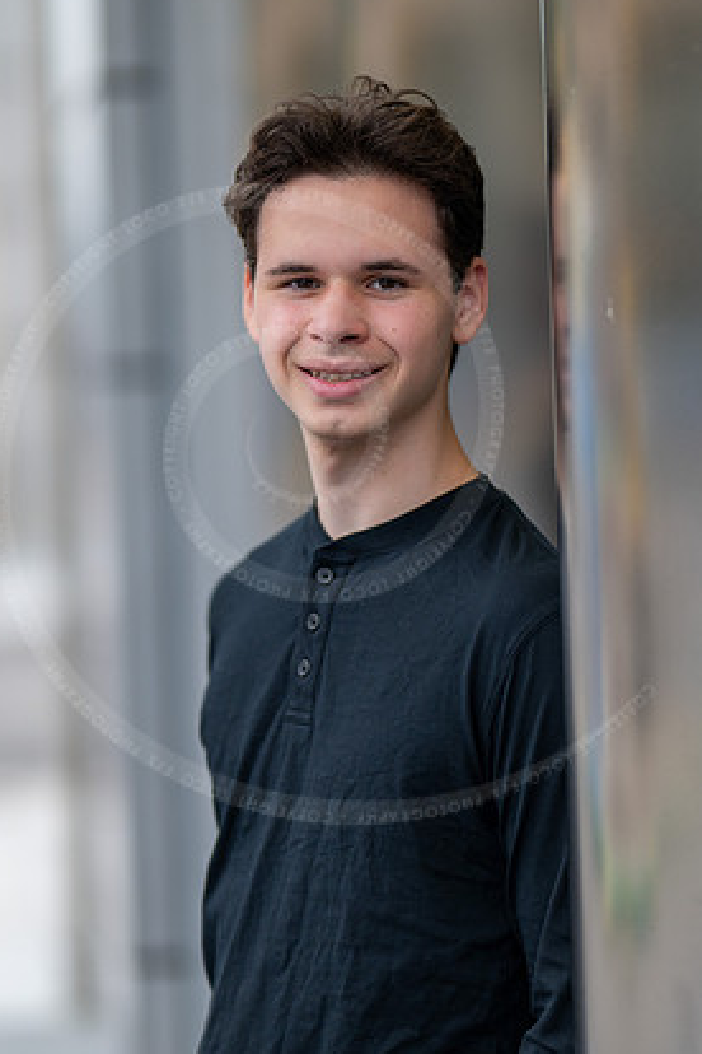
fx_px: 4036
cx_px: 328
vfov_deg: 14.9
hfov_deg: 9.9
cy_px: 494
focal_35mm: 138
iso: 250
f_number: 1.2
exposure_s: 1/640
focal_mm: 85
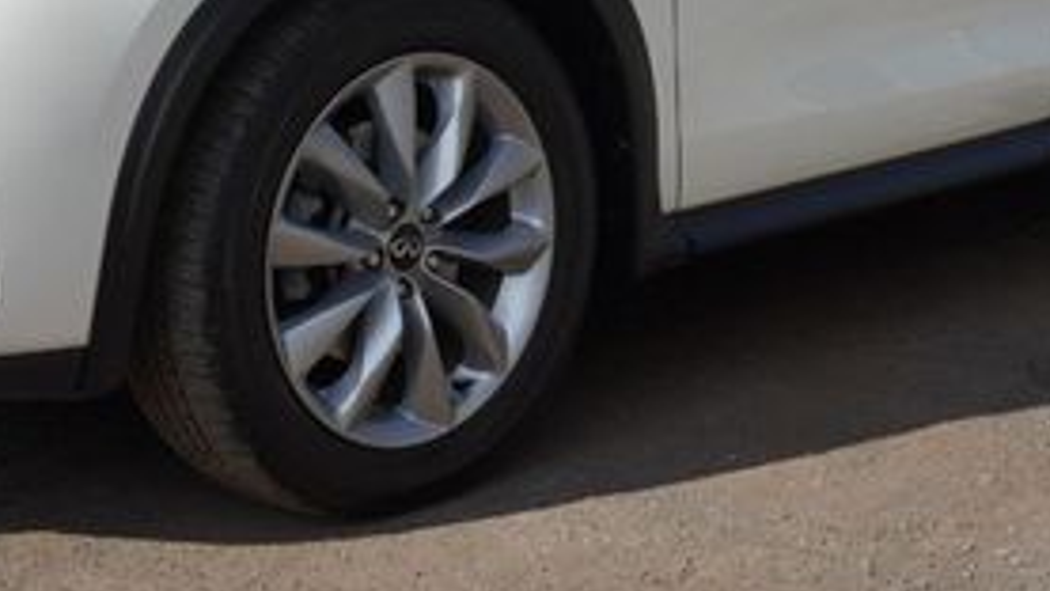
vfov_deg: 15.5
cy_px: -15
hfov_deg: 27.7
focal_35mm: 76
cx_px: 402
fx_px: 2122
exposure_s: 1/250
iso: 160
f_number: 9
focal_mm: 21
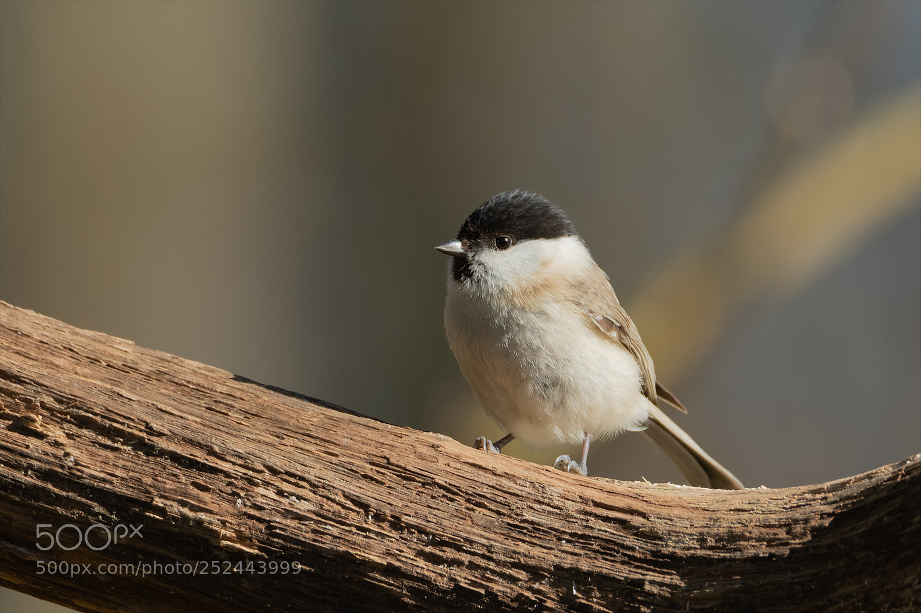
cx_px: 460
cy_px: 306
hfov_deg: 2.3
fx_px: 23012
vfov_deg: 1.5
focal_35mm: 900
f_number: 7.1
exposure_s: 1/400
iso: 250
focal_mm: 600
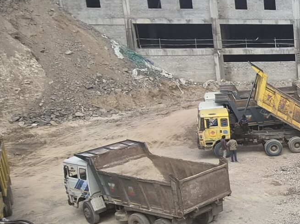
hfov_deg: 27.3
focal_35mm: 51
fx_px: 442
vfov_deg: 28.3
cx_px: 441
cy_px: 150
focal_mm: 2.2
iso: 100
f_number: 2.2
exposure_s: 1/2816
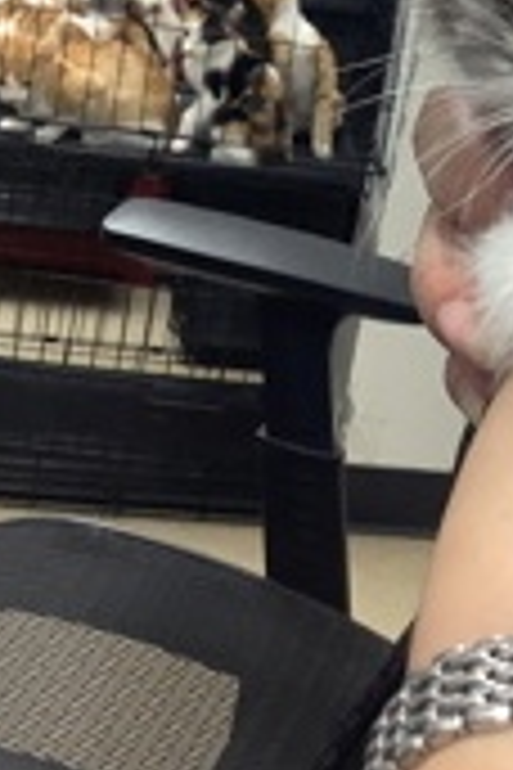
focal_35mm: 79
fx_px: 1688
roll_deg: -12.9
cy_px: 68
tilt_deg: -12.8
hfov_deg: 16.7
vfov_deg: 24.9
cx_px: 574
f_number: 2.4
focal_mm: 3.3
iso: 160
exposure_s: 1/60
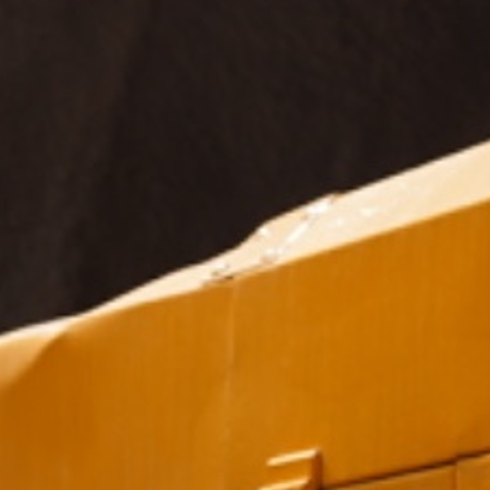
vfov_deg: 5.5
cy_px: 1146
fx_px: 4965
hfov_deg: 5.5
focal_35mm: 310
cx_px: -499
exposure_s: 1/320
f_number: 6.3
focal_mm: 32
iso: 100
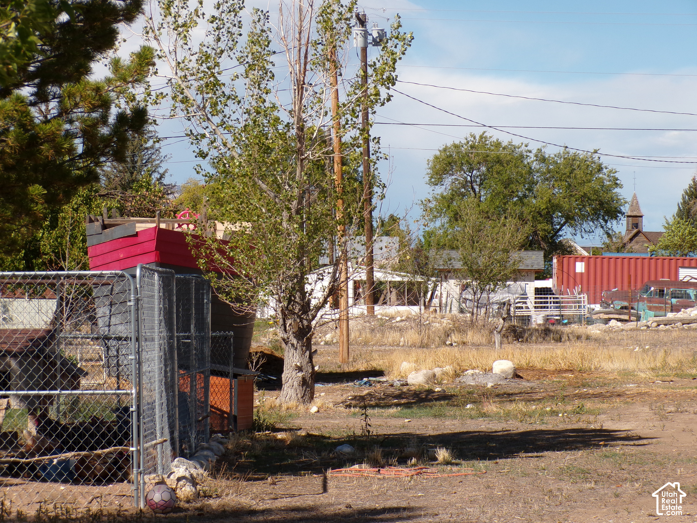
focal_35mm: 99
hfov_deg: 19.8
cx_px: 348
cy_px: 262
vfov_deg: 14.9
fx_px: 1993
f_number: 4.7
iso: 100
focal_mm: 17.7
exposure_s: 1/640
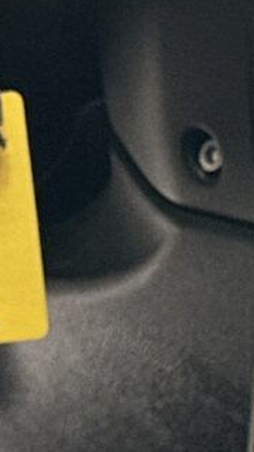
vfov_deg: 10.3
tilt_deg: -17.9
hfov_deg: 5.8
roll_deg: +1.5
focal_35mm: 209
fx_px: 2502
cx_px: 375
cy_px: 322
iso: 160
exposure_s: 1/100
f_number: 1.78
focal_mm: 6.86
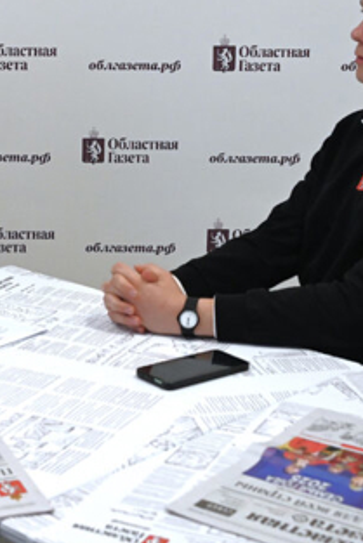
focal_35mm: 91
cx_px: 23
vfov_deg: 22.2
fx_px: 1375
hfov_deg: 14.9
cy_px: 146
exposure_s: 1/320
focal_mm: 38
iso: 1000
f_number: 4.5
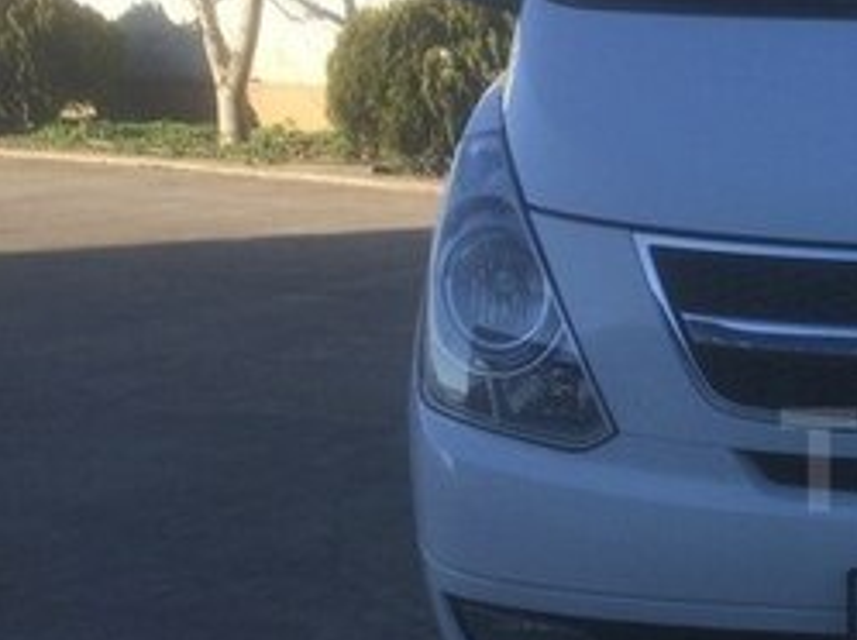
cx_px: 1132
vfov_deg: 19.0
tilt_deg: -14.1
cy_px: 459
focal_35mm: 77
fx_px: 1904
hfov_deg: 22.5
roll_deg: -1.9
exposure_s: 1/1026
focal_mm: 4.15
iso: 32
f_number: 2.2
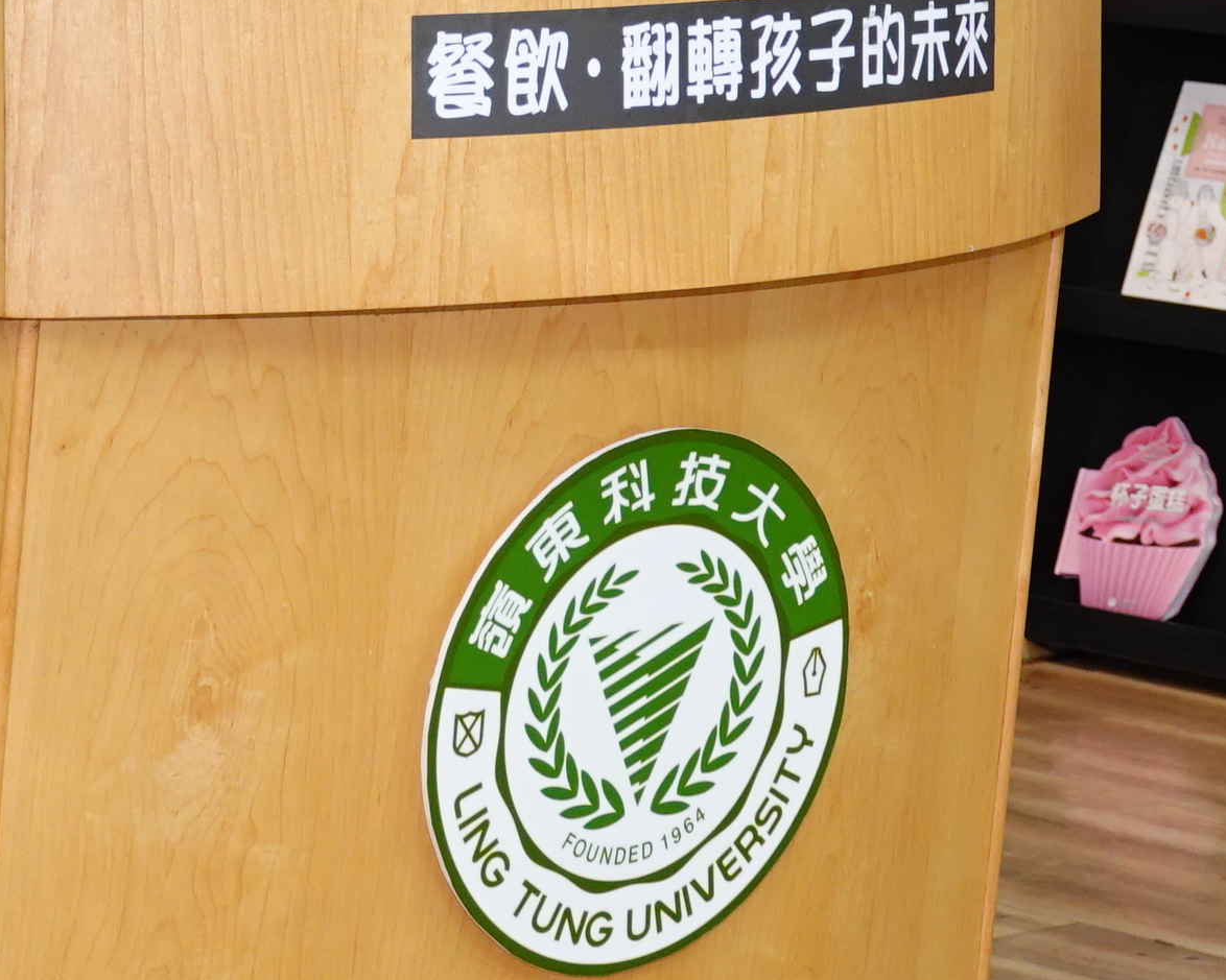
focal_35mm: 174
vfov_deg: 8.8
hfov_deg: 11.0
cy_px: -212
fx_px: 6313
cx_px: 205
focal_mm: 20.49
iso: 400
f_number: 3.5
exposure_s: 1/60
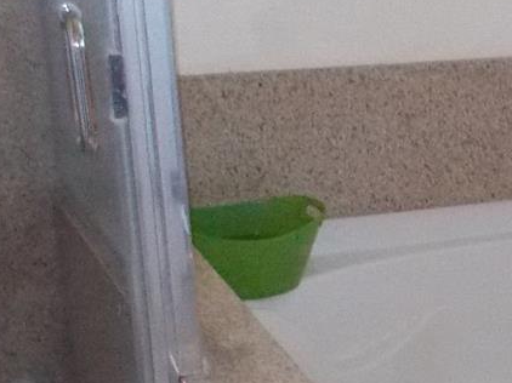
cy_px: 412
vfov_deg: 14.1
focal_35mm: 103
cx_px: 723
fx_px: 1523
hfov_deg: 17.5
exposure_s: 1/30
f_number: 3.3
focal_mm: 4.1
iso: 500
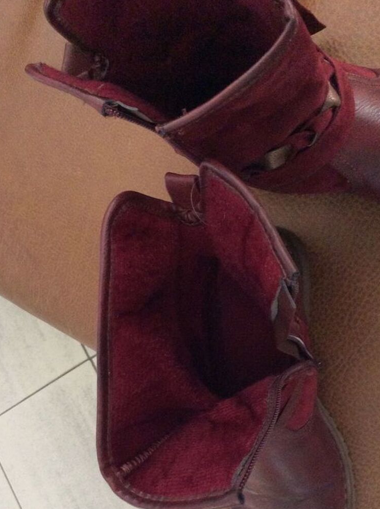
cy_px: 333
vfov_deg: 43.4
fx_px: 631
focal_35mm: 43
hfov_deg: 33.5
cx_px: 172
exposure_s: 1/25
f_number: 2.4
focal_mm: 3.3
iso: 250
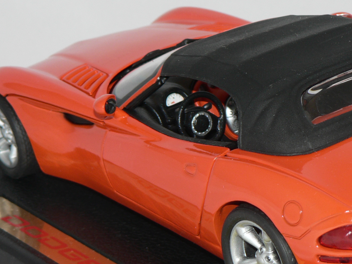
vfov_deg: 8.6
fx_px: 1749
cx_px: 247
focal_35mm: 172
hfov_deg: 11.5
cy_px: 151
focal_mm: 14.9
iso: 80
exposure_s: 1/60
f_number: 3.2
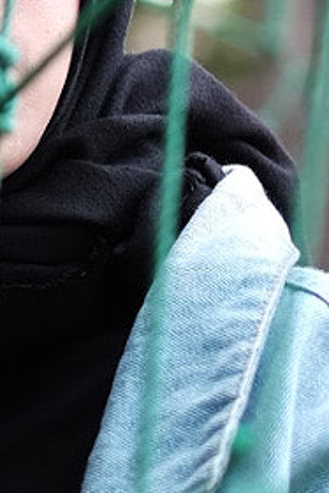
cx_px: -166
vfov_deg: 6.7
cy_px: -116
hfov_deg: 4.5
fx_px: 4148
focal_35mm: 303
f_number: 1.4
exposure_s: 1/320
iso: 100
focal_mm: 35
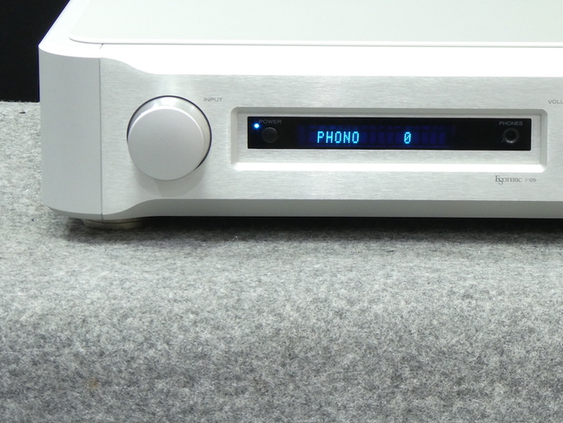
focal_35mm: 157
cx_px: 387
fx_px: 2553
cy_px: 133
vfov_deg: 9.4
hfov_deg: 12.6
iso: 200
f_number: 5.1
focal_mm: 19
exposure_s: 1/3.2
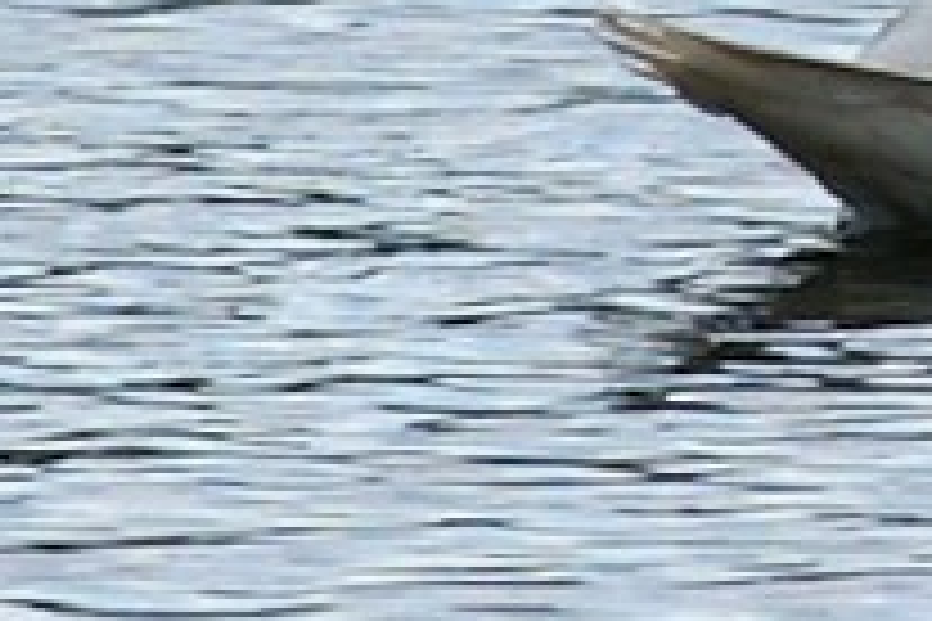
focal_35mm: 2714
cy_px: -439
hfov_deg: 0.8
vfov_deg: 0.5
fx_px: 70257
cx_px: 1706
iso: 100
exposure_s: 1/500
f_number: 7.1
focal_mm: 300
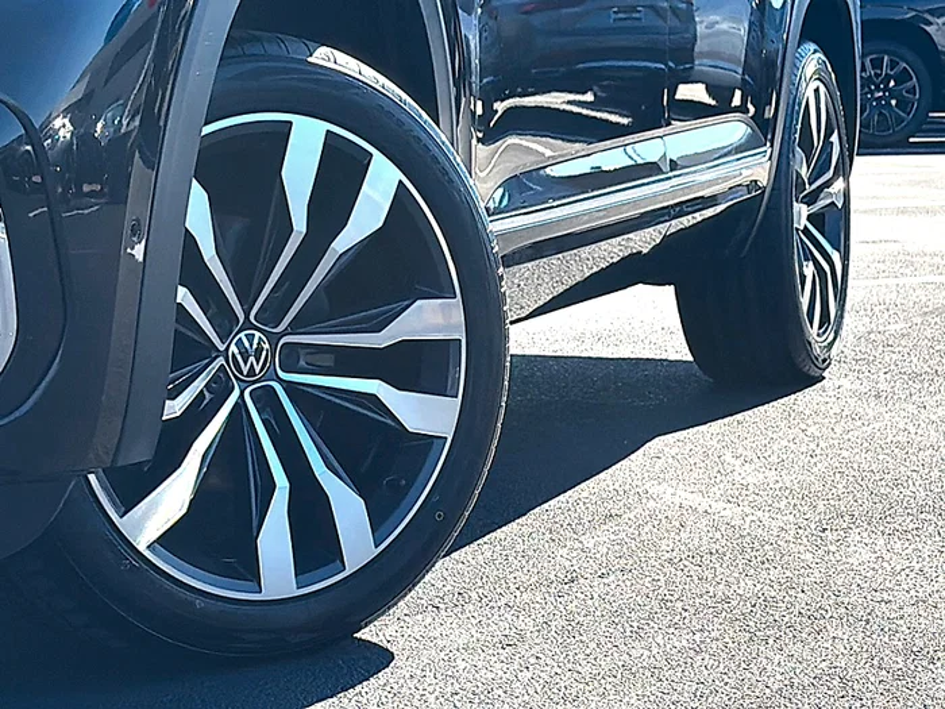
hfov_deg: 23.3
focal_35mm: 84
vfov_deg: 17.6
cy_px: 354
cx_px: 472
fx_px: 2293
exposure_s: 1/2976
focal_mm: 6.76
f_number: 1.78
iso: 64
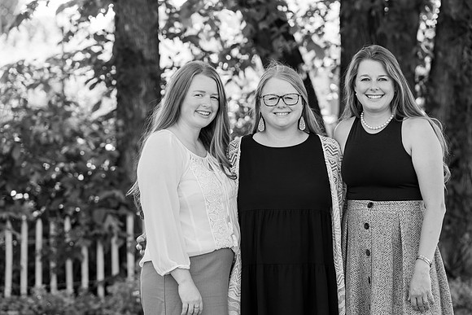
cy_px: 158
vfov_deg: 10.6
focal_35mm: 130
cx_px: 236
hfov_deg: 15.8
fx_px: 1705
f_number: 4
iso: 250
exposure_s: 1/160
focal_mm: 130
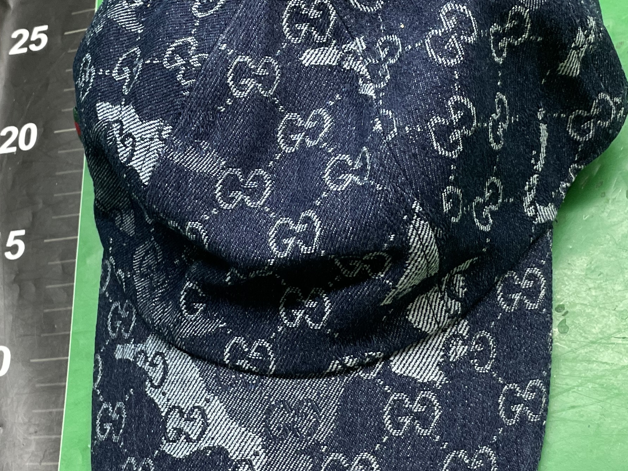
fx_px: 1070
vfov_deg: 24.8
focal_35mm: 59
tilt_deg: -61.3
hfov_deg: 32.6
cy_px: 259
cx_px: 265
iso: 125
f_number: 1.6
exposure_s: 1/100
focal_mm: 4.2
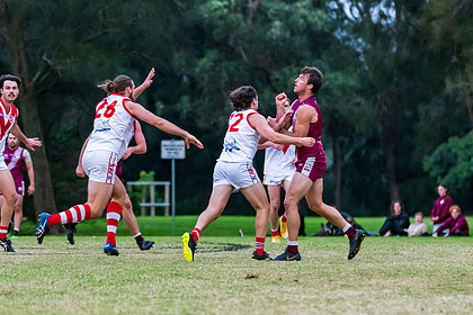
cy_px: 136
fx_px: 5413
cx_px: 222
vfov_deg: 3.3
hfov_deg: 5.0
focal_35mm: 412
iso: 3200
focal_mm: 240
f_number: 5.3
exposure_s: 1/1000
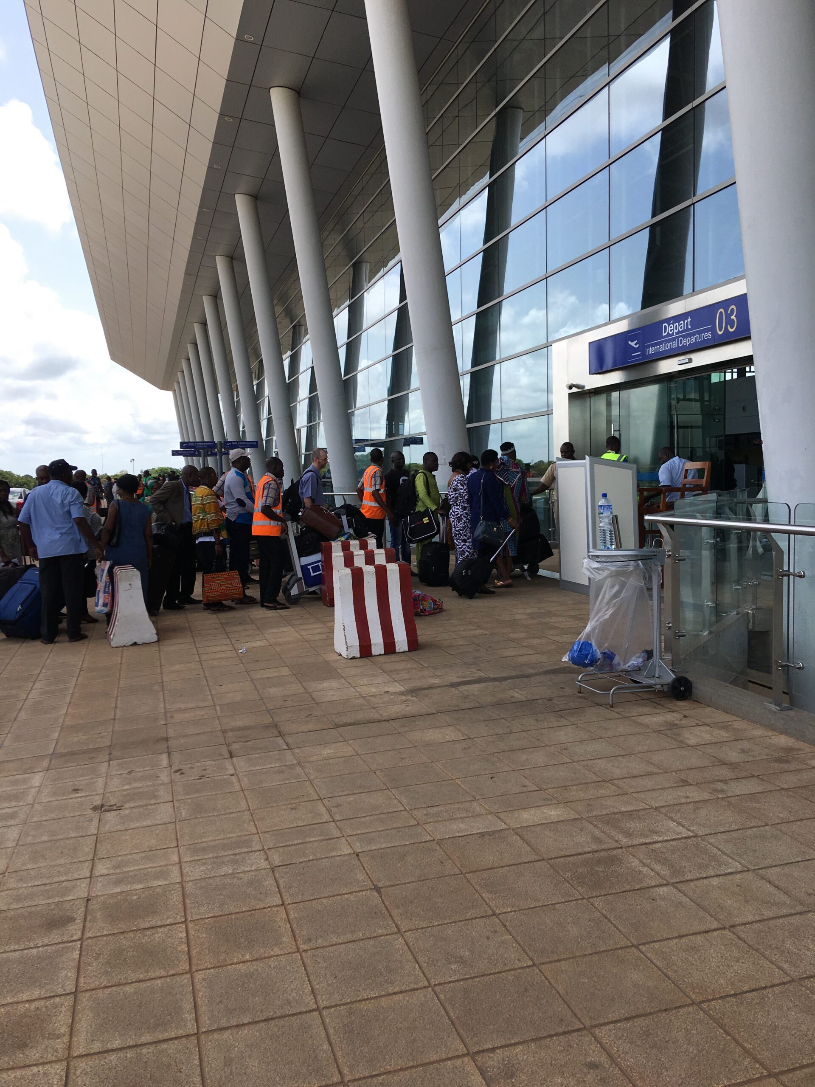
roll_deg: +0.9
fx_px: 910
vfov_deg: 61.7
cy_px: 544
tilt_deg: -3.9
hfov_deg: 48.2
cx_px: 408
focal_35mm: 29
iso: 25
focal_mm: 4.15
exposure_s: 1/1040
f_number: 2.2
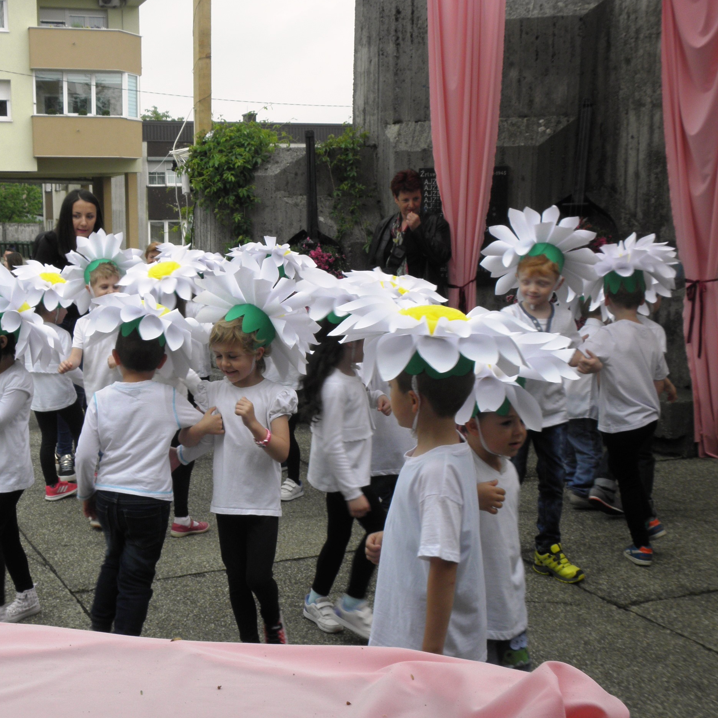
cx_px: 233
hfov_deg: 35.7
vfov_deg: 36.1
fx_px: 1103
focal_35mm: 47
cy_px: 364
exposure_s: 1/100
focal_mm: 7.07
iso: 64
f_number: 5.6
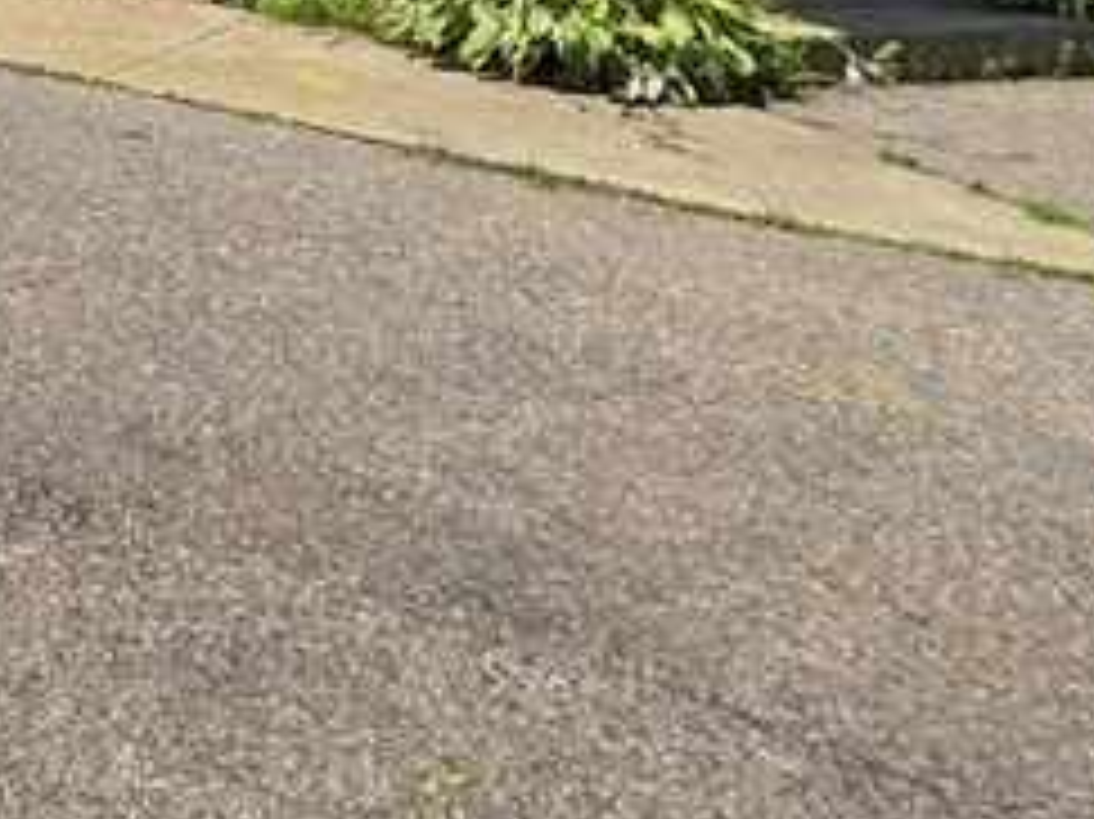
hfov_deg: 19.3
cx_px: -135
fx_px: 3064
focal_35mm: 97
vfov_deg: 13.2
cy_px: -824
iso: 25
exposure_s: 1/1775
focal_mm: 5.4
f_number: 1.8
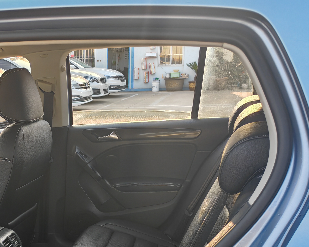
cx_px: 71
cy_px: 228
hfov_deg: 32.8
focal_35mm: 56
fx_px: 512
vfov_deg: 26.1
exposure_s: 1/180
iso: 50
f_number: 1.9
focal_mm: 6.12
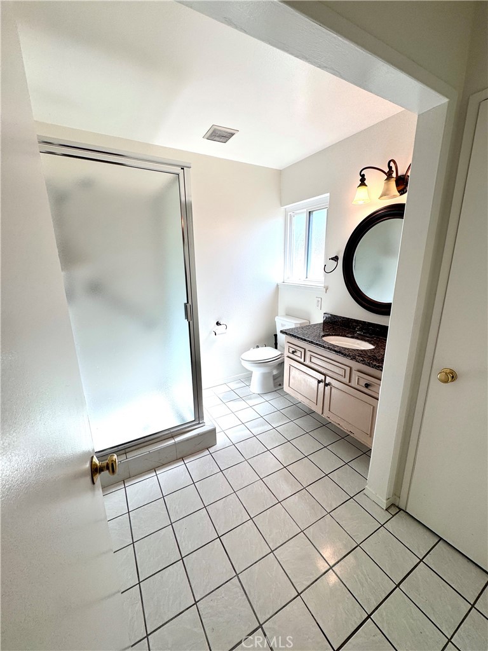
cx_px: 244
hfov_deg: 85.7
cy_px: 326
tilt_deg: -13.9
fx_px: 263
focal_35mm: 14
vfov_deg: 102.1
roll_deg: +0.1
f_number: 2.2
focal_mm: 2.22
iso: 40
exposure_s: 1/224
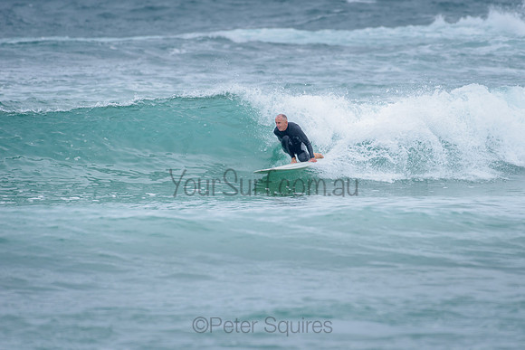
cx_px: 322
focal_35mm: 613
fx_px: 8945
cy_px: 145
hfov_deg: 3.4
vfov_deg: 2.2
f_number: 5.6
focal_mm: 500
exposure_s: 1/800
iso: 360
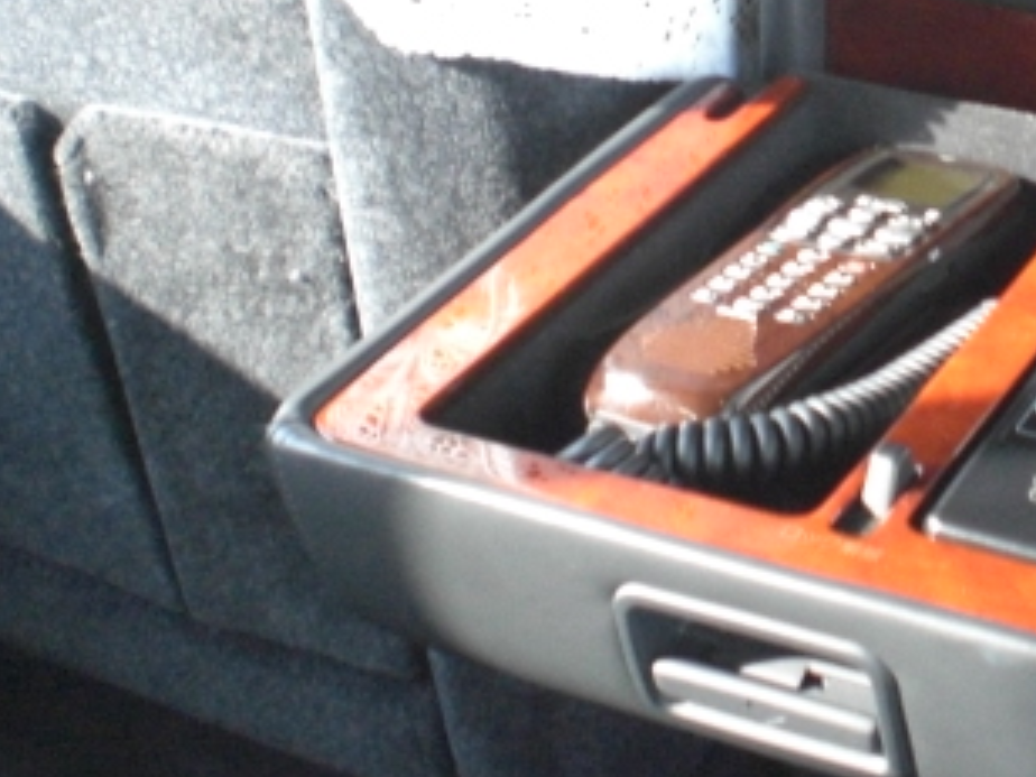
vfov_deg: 18.3
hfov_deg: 23.9
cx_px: 959
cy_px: 57
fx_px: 2364
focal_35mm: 79
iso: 400
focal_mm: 6.3
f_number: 3.1
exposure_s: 1/50
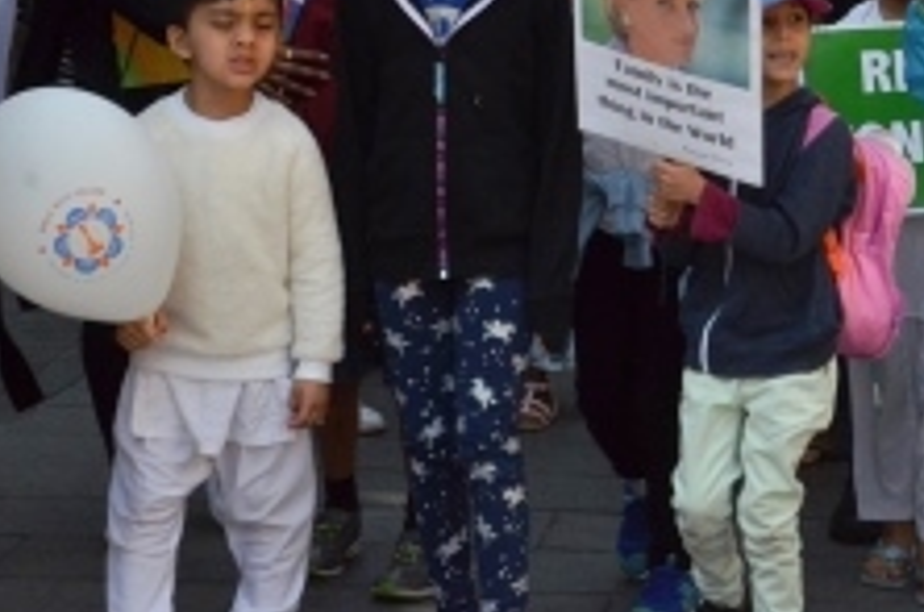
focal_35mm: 127
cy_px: 10
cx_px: 749
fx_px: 3253
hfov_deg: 16.0
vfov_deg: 10.7
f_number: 14
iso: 1600
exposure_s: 1/800
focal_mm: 42
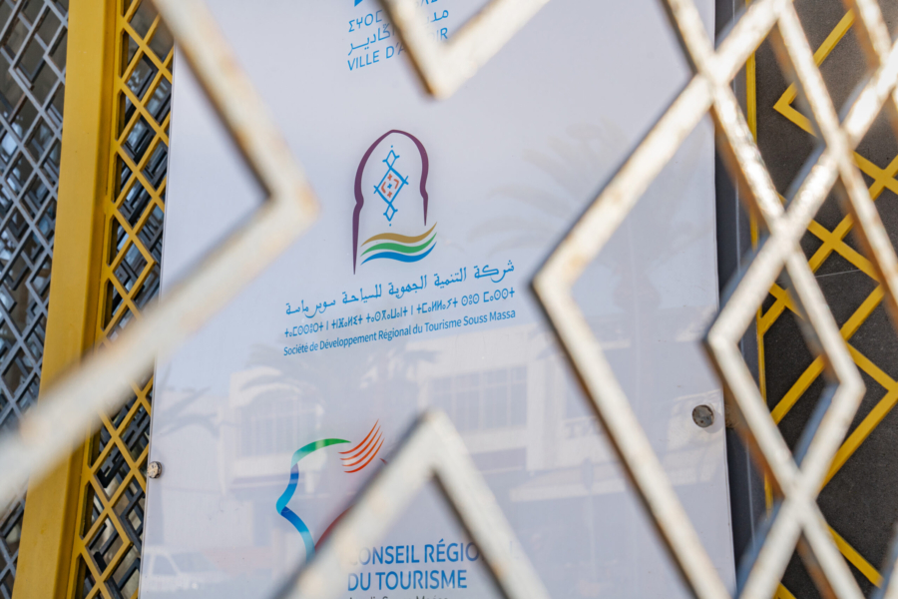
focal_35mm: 56
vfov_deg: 24.2
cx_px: 449
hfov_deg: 35.6
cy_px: 300
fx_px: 1397
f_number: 10
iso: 250
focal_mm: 56
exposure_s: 1/250
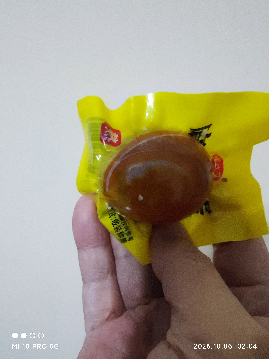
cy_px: 180
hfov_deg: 56.8
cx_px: 134
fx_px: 249
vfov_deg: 71.6
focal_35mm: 24
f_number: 2.2
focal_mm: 2.35
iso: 2317
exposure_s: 1/50
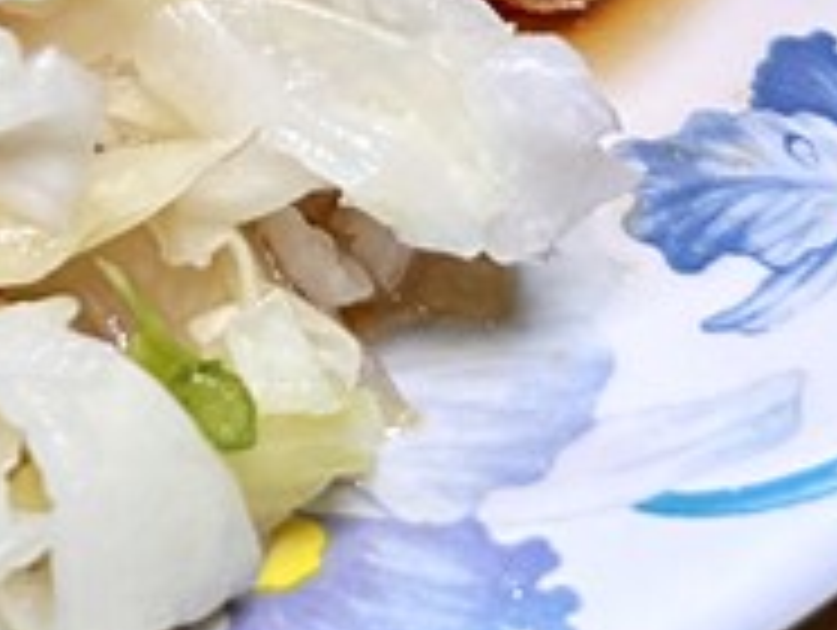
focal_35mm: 129
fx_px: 3123
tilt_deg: -53.0
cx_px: -238
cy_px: -490
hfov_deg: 14.6
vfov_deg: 10.8
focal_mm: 6.76
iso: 80
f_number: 1.78
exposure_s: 1/289
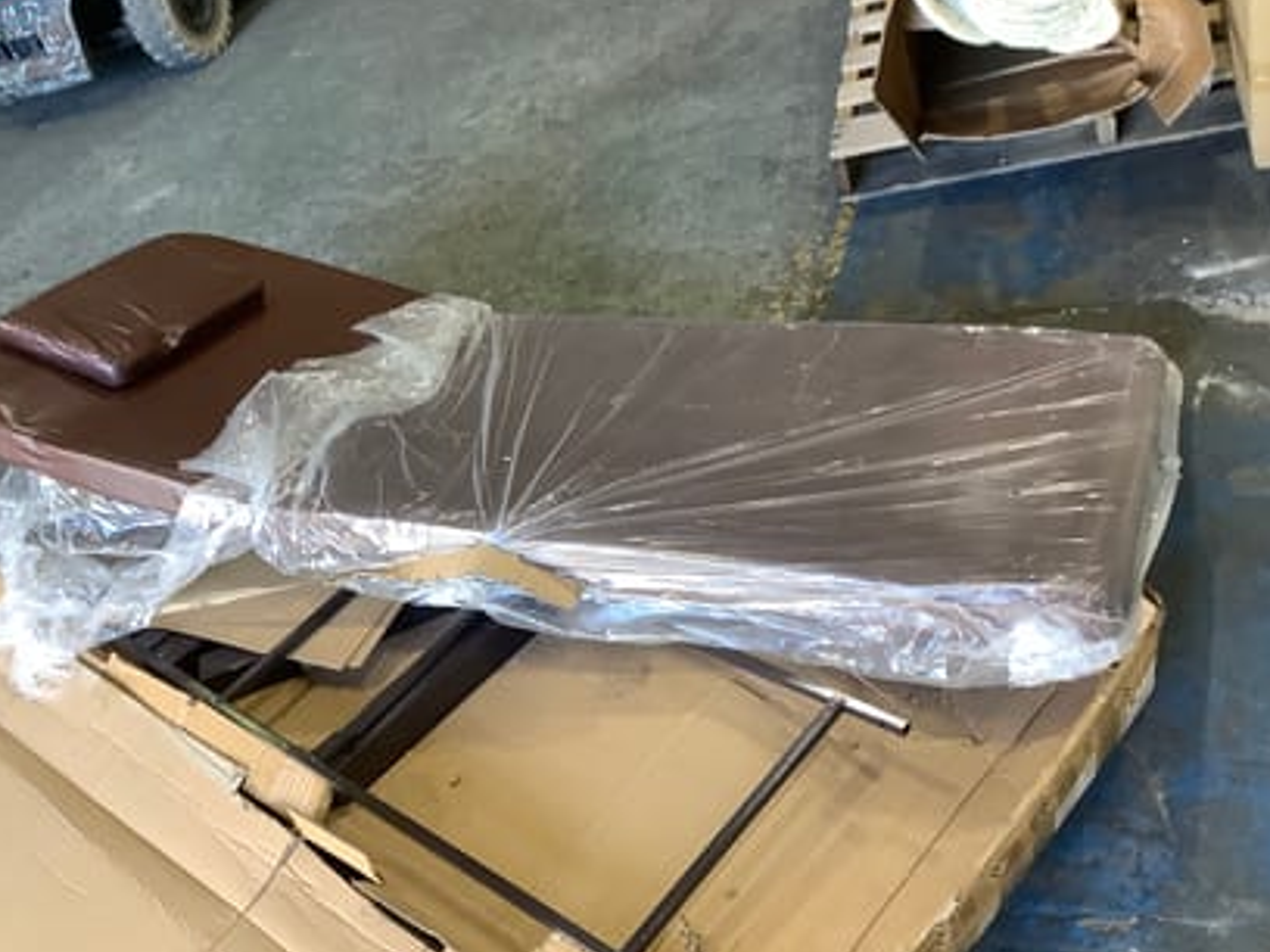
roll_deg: +26.3
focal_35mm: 38
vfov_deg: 37.7
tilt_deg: -34.3
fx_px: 1394
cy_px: 515
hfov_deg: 48.7
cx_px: 517
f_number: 2.4
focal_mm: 3.3
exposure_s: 1/60
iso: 160
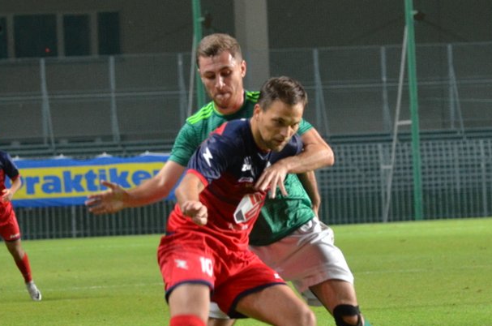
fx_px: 4691
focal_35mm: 344
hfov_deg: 6.0
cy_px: 232
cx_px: 195
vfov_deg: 4.0
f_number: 4.8
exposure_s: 1/160
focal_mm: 116
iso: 1600
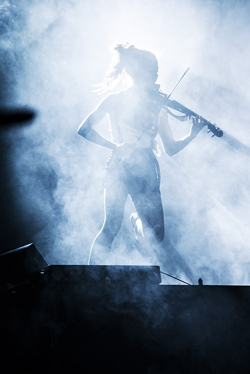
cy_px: 187
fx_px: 1976
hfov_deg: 7.2
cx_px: 125
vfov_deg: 10.8
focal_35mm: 190
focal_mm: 190
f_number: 2.8
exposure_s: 1/400
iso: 1600
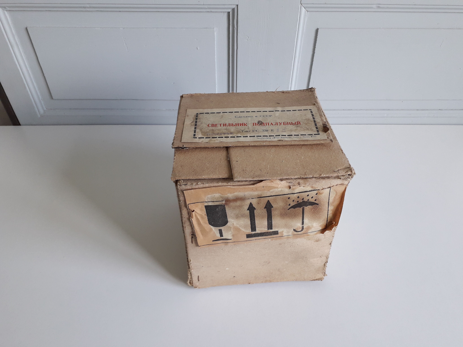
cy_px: 174
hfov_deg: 65.3
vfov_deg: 51.4
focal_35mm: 27
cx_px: 232
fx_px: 361
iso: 50
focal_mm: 3.6
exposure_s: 1/50
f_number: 1.9
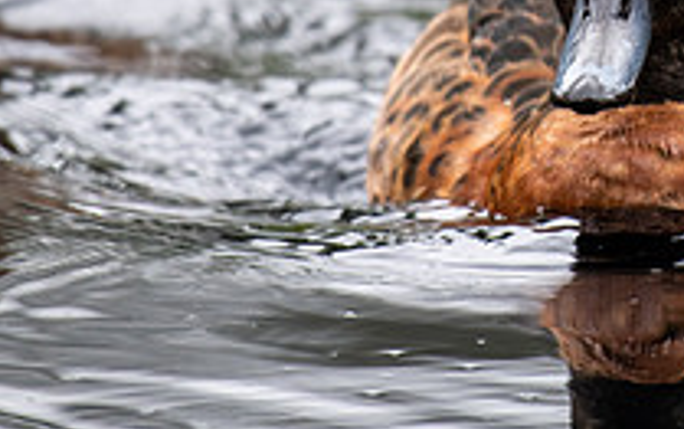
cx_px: 596
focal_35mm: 1864
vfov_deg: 0.7
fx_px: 34775
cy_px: -60
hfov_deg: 1.1
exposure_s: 1/400
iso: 450
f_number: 5.6
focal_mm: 500
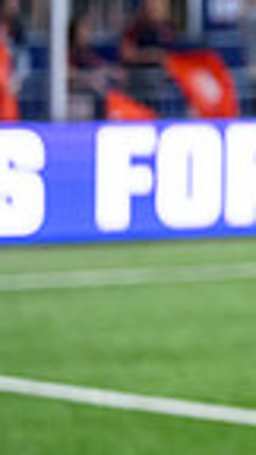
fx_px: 3572
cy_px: -65
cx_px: 787
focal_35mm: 296
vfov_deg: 7.2
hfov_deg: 4.0
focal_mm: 70
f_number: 3.2
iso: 2500
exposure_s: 1/400
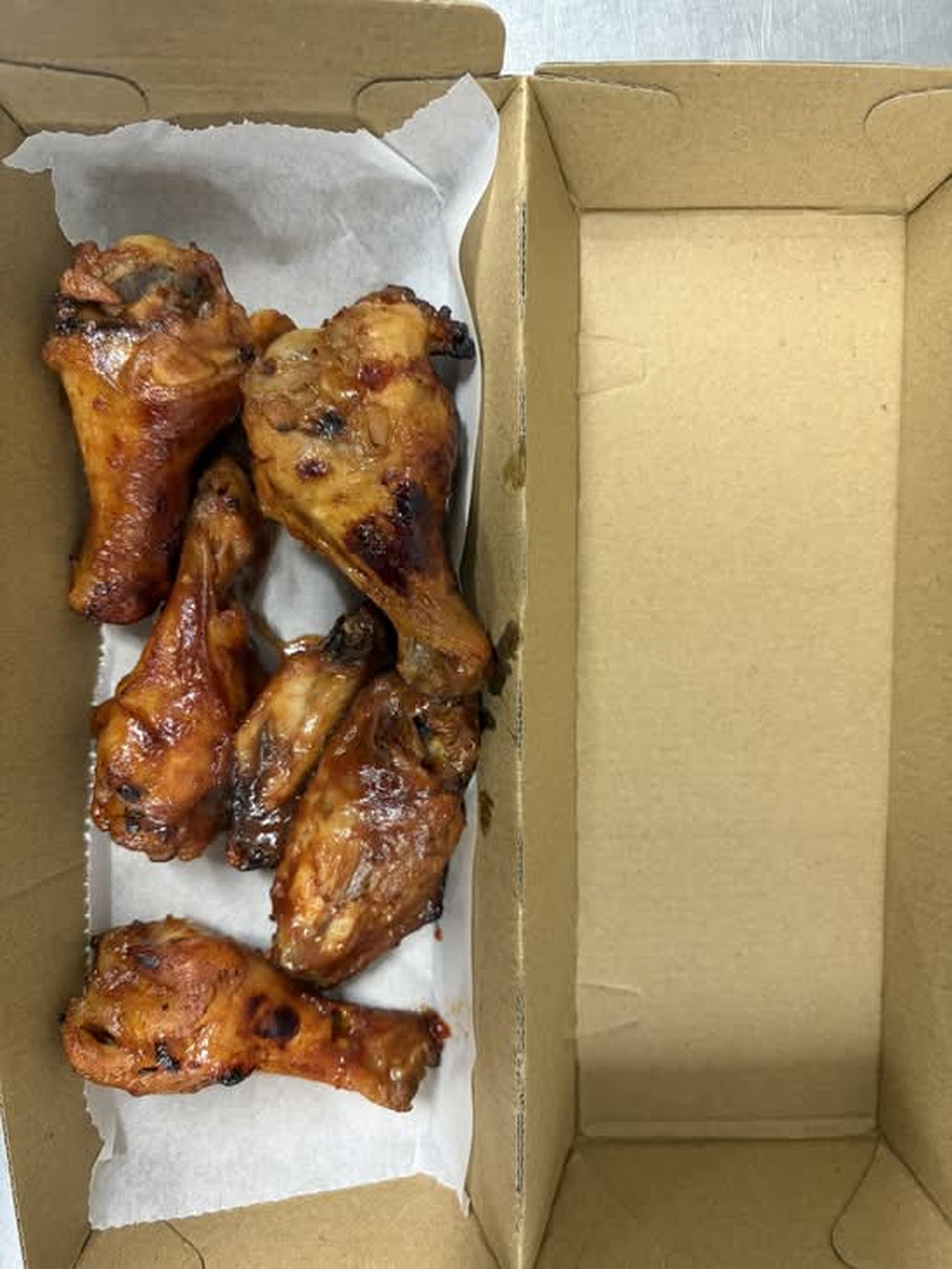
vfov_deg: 67.3
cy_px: 634
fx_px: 953
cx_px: 476
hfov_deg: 53.1
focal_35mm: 26
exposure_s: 1/50
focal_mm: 5.96
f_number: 1.6
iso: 160
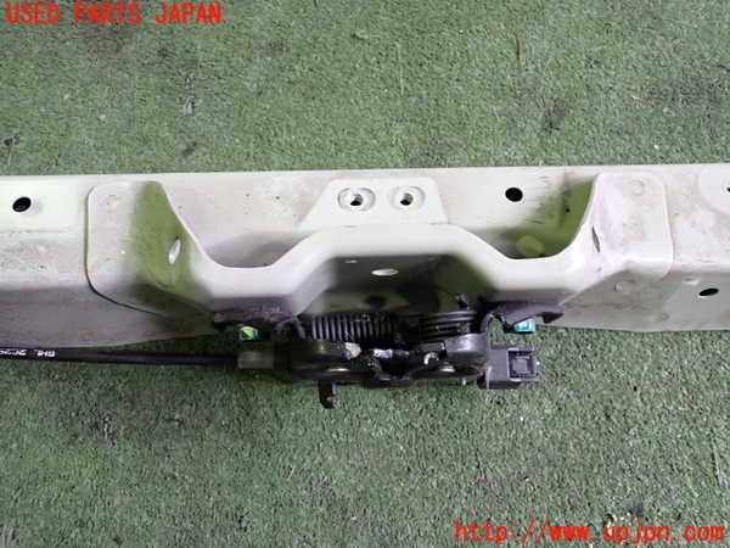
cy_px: 274
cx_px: 365
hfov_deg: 60.0
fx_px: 633
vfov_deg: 46.8
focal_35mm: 30
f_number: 2.3
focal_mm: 5.4
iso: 400
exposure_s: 1/30
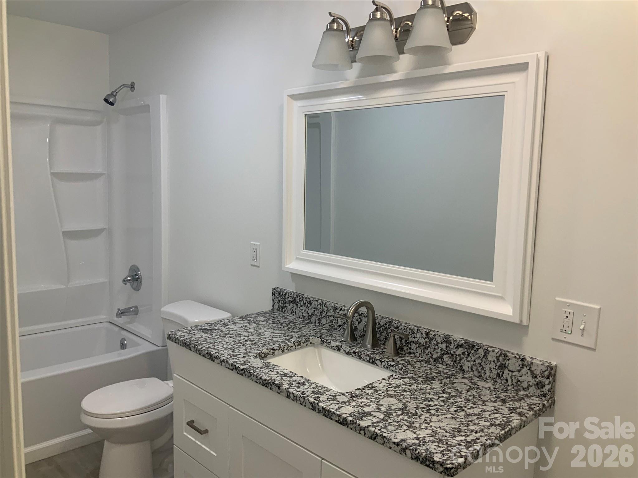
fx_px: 534
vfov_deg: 48.2
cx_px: 319
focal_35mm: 29
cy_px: 239
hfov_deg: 61.7
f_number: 1.8
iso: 64
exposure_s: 1/120
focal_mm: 3
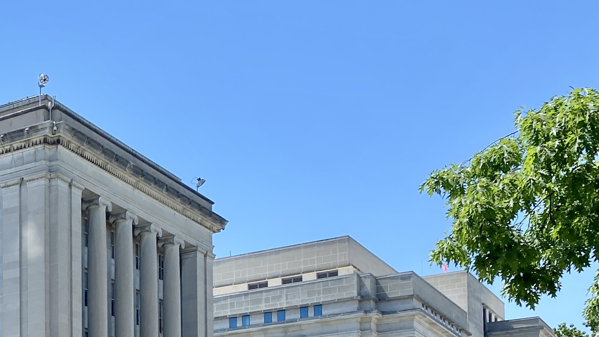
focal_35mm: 68
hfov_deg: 27.7
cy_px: 426
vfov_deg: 16.8
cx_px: -96
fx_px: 1080
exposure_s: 1/2817
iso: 32
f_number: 1.8
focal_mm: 4.25
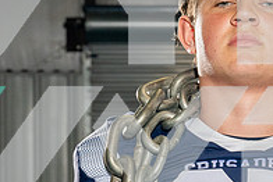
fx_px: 1609
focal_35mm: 212
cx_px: 205
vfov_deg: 6.5
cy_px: 157
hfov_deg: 9.7
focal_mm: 68
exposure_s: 1/250
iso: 1600
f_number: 8
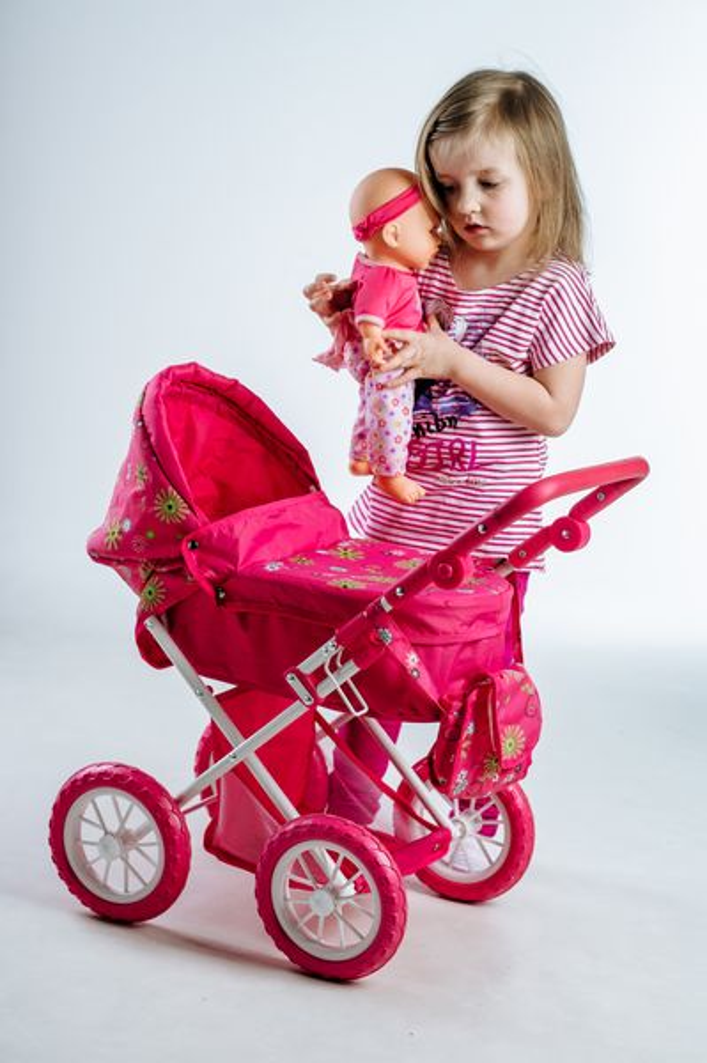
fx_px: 2508
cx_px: 354
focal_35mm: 85
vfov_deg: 23.9
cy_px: 532
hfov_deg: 16.0
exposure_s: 1/125
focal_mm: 85
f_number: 5.6
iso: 50
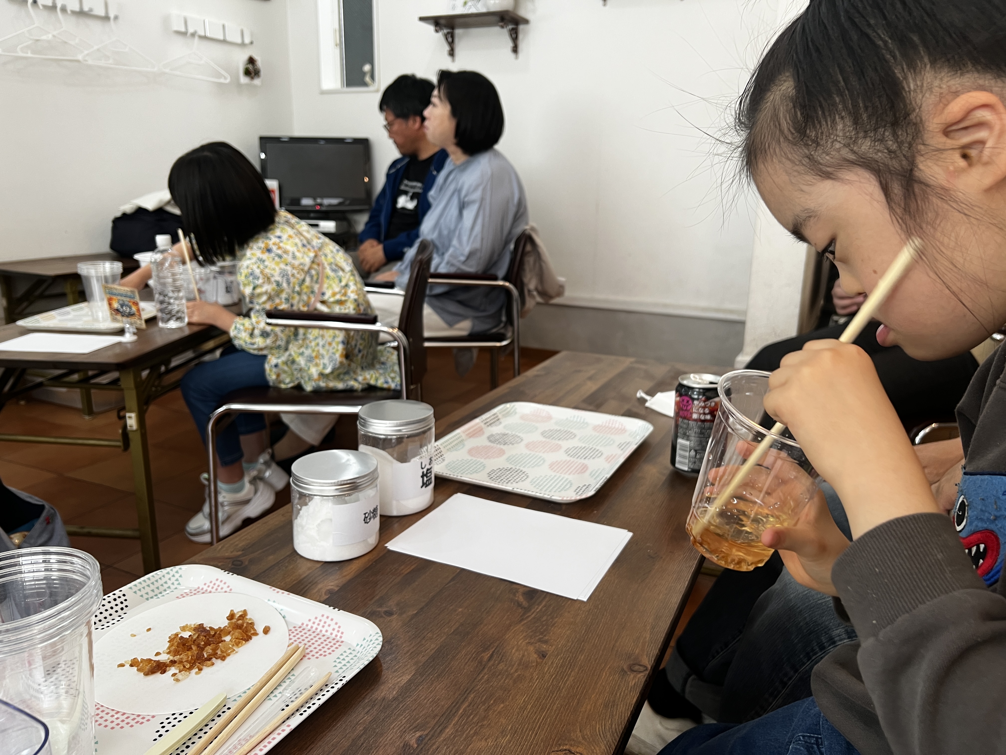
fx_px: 756
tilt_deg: -15.5
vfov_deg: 53.1
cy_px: 378
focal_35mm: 26
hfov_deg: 67.3
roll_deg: -0.5
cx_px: 503
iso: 64
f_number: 1.5
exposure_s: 1/50
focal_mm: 5.7
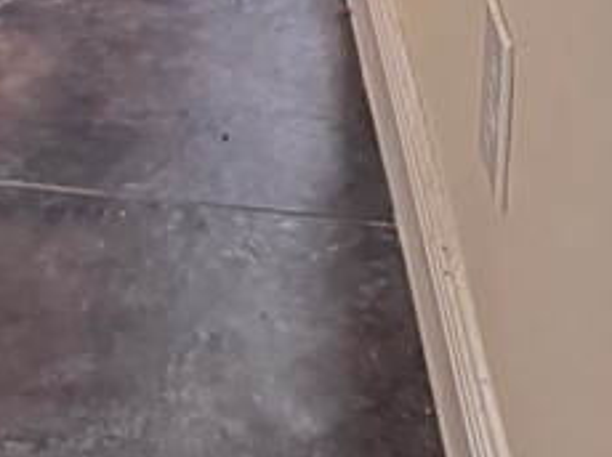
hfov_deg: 10.7
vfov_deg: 7.4
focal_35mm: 167
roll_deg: +0.2
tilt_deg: -6.5
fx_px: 2949
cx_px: -684
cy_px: -1113
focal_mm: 6.76
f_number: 1.78
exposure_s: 1/50
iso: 800
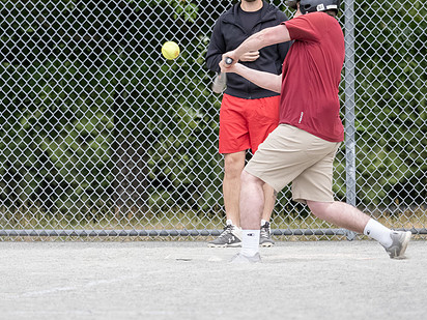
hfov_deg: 4.6
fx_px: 5280
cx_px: 193
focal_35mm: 428
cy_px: 102
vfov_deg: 3.5
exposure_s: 1/1600
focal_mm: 150
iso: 3200
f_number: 3.2
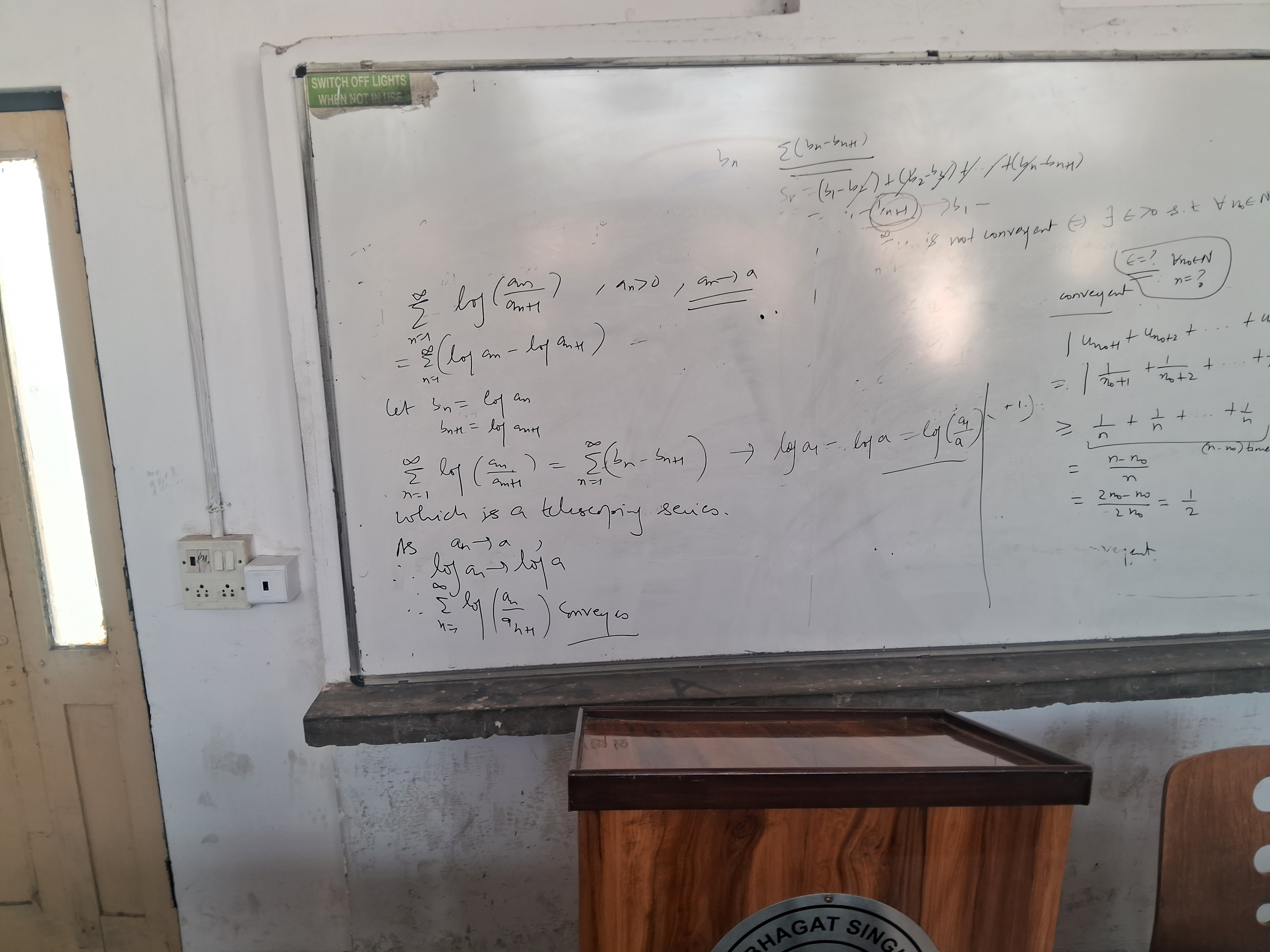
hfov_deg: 67.3
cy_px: 476
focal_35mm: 26
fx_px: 954
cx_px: 635
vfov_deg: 53.1
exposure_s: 1/50
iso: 125
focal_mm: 3.98
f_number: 1.8
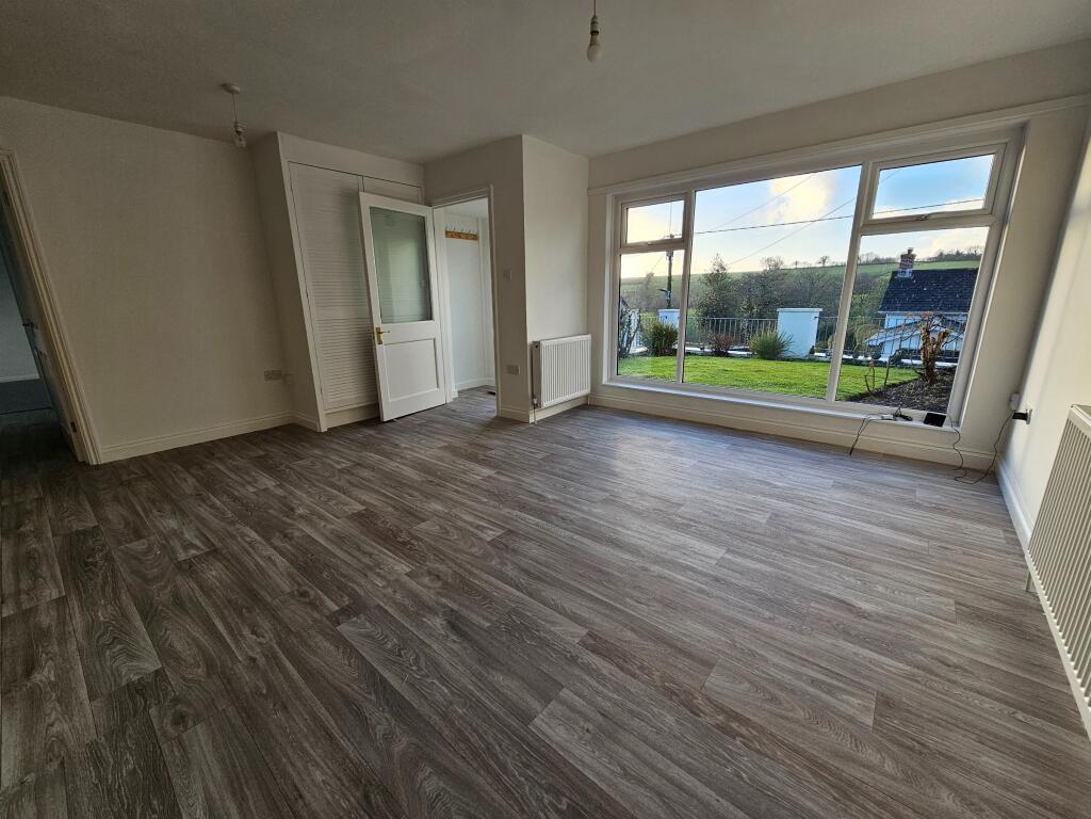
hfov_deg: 106.2
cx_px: 546
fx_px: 410
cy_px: 410
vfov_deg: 89.9
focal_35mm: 13
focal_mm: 2.2
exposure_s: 1/108
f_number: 2.2
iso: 50
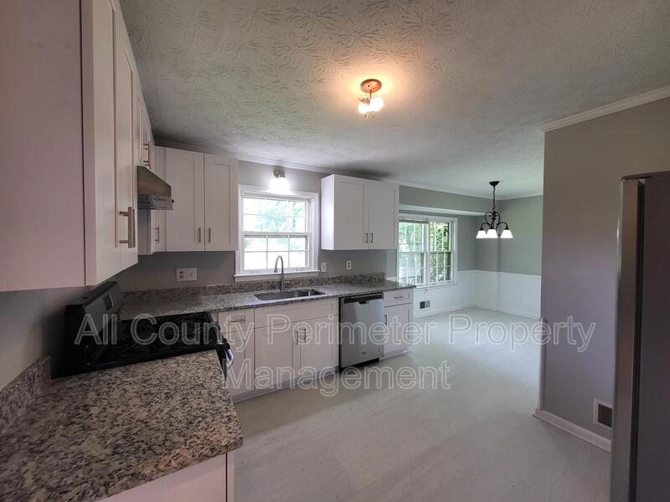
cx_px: 335
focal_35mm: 13
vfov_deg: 89.9
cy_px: 251
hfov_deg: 106.2
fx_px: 252
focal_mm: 1.74
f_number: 2.2
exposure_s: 1/60
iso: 125
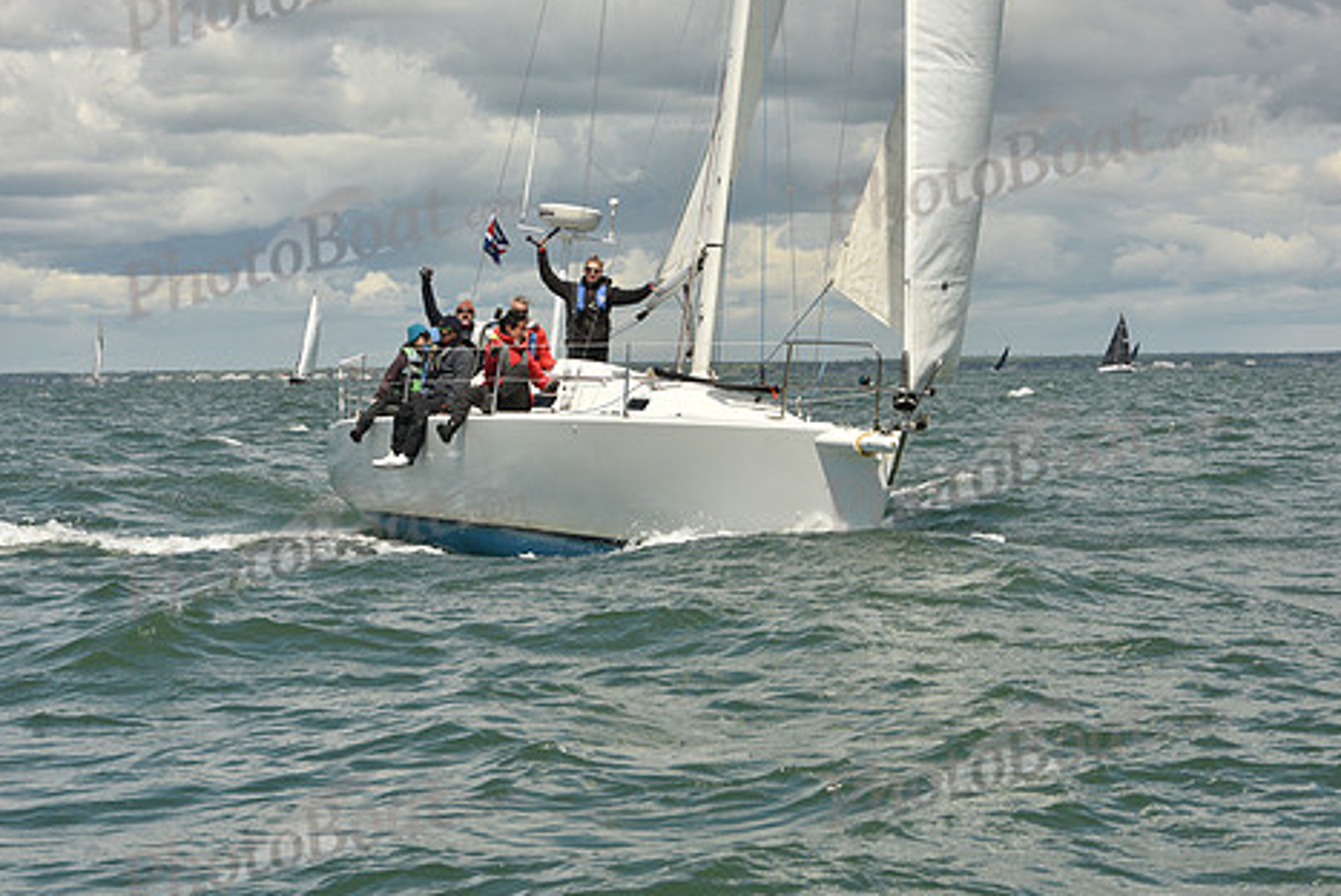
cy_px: 355
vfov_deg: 11.6
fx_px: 4398
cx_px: 678
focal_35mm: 118
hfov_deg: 17.3
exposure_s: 1/800
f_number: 13
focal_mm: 95
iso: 320
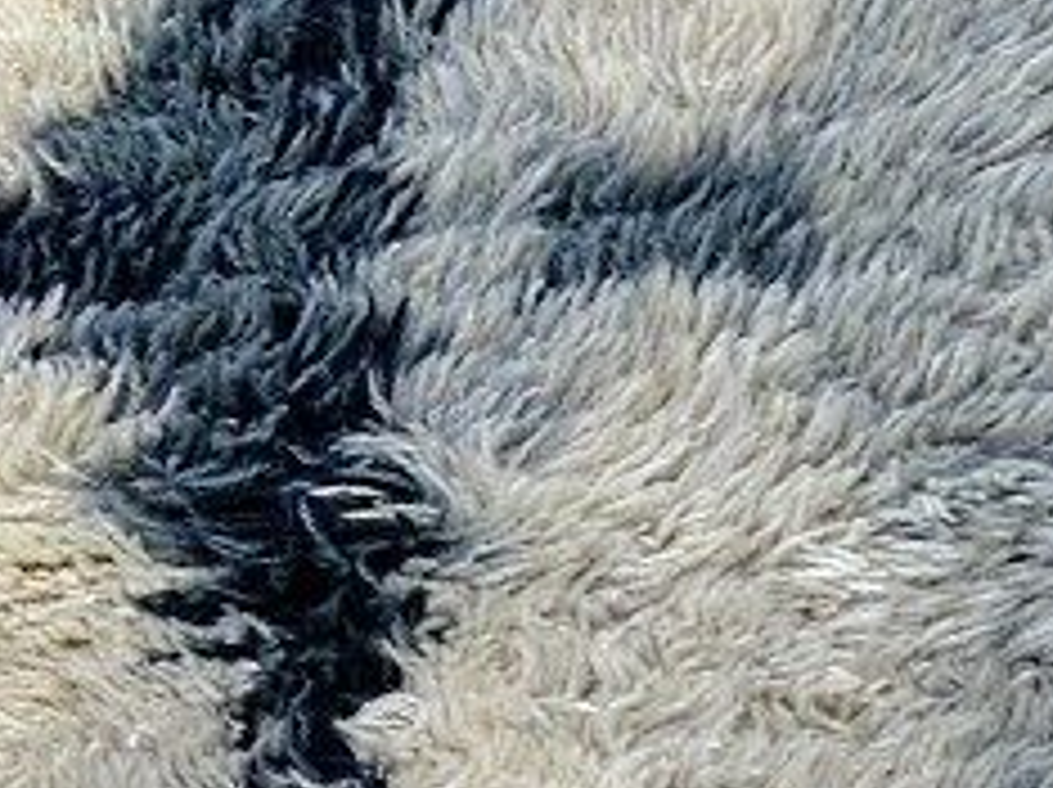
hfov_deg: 9.8
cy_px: 167
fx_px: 6047
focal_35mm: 199
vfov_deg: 7.4
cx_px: -207
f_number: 3.2
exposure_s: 1/38
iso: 640
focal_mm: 25.4
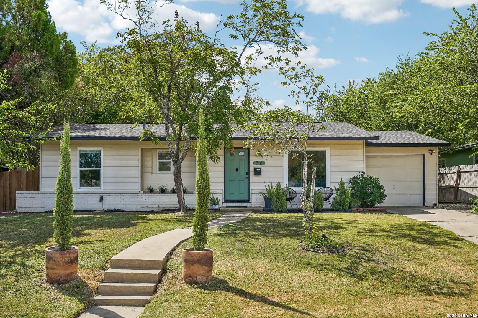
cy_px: 159
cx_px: 239
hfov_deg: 54.4
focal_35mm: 35
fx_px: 465
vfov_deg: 37.9
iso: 100
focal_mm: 35
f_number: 8
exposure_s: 1/200
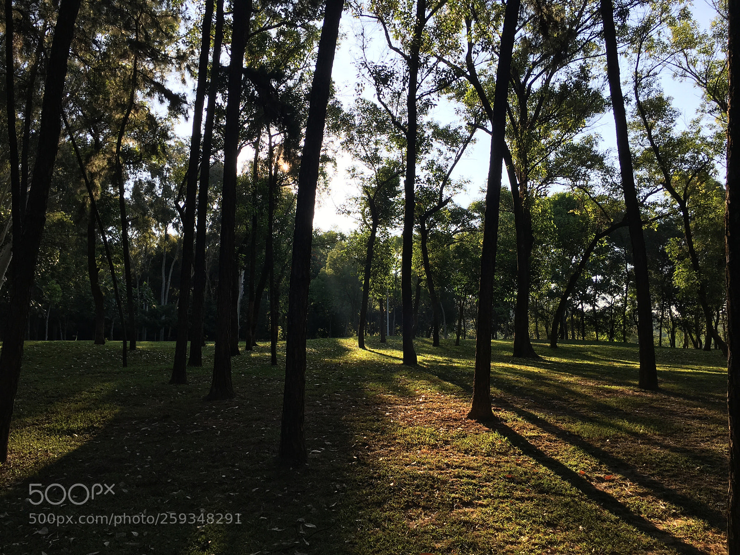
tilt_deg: +7.7
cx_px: 370
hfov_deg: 61.7
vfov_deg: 48.2
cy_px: 278
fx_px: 620
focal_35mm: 29
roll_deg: -0.2
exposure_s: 1/472
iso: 25
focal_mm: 4.15
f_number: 2.2
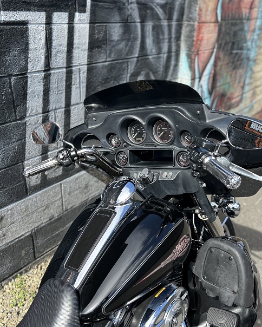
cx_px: 152
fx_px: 329
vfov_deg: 52.8
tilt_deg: -25.5
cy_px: 164
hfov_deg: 43.3
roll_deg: -3.2
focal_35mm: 34
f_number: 1.5
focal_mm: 5.7
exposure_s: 1/1344
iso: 50
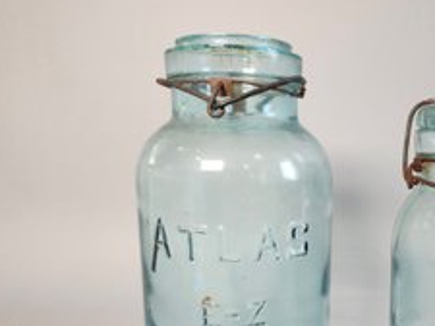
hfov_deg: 50.6
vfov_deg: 39.7
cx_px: 322
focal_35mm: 35
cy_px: 240
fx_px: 440
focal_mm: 5.54
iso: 200
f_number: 1.8
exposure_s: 1/120
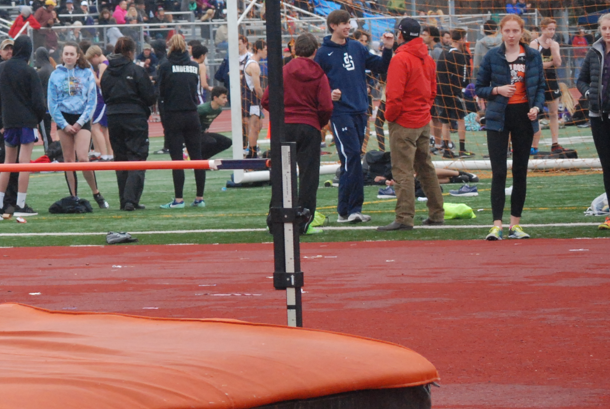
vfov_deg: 5.6
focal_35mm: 245
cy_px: 107
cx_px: -118
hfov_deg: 8.3
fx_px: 4156
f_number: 7.1
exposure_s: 1/800
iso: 1000
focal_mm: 68
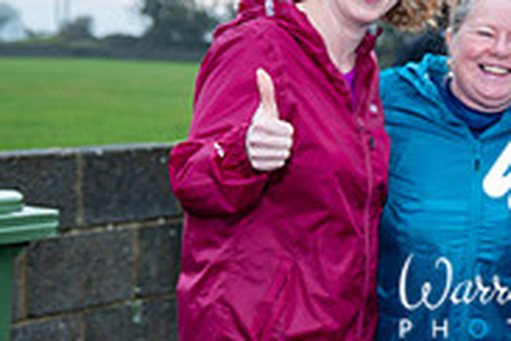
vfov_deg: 12.3
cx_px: 581
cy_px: 242
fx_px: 1575
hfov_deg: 17.7
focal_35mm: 111
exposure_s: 1/200
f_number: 4
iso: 100
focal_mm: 35
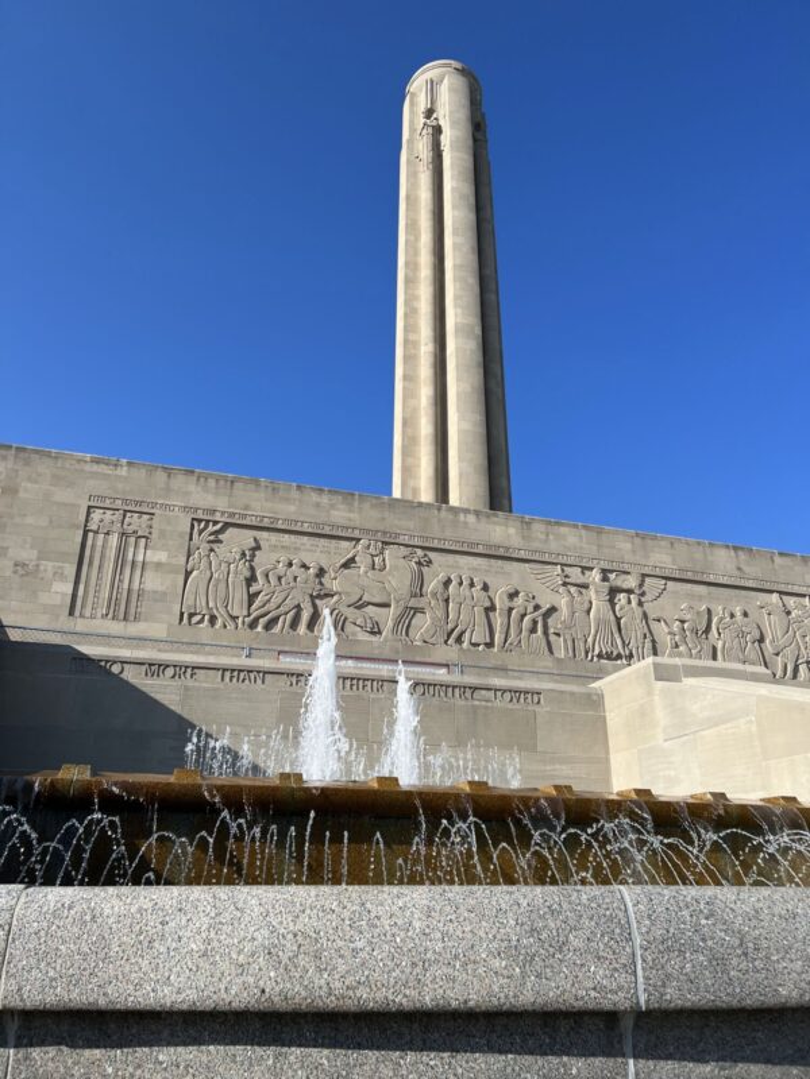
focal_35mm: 26
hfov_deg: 53.1
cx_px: 405
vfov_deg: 67.3
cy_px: 540
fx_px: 811
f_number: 1.5
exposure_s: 1/4444
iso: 50
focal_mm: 5.7
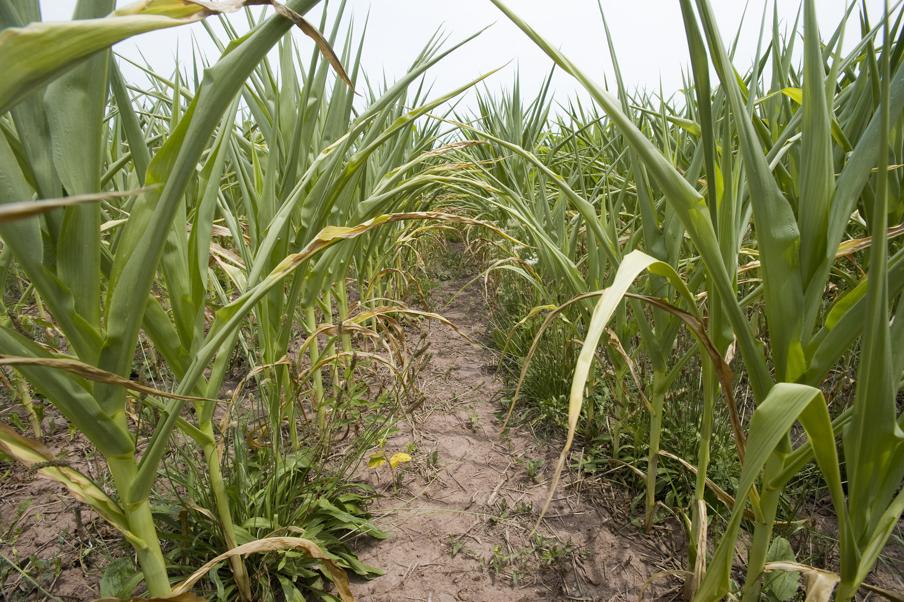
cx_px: 452
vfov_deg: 70.4
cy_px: 301
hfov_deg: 93.3
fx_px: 427
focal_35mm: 17
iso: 200
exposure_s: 1/200
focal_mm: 17
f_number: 11
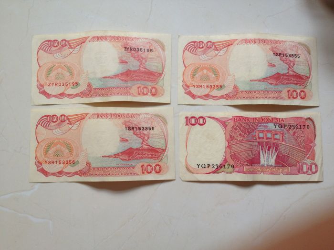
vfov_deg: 40.7
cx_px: 167
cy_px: 125
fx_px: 338
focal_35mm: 35
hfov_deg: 52.6
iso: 80
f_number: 2.4
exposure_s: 1/60
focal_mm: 4.28
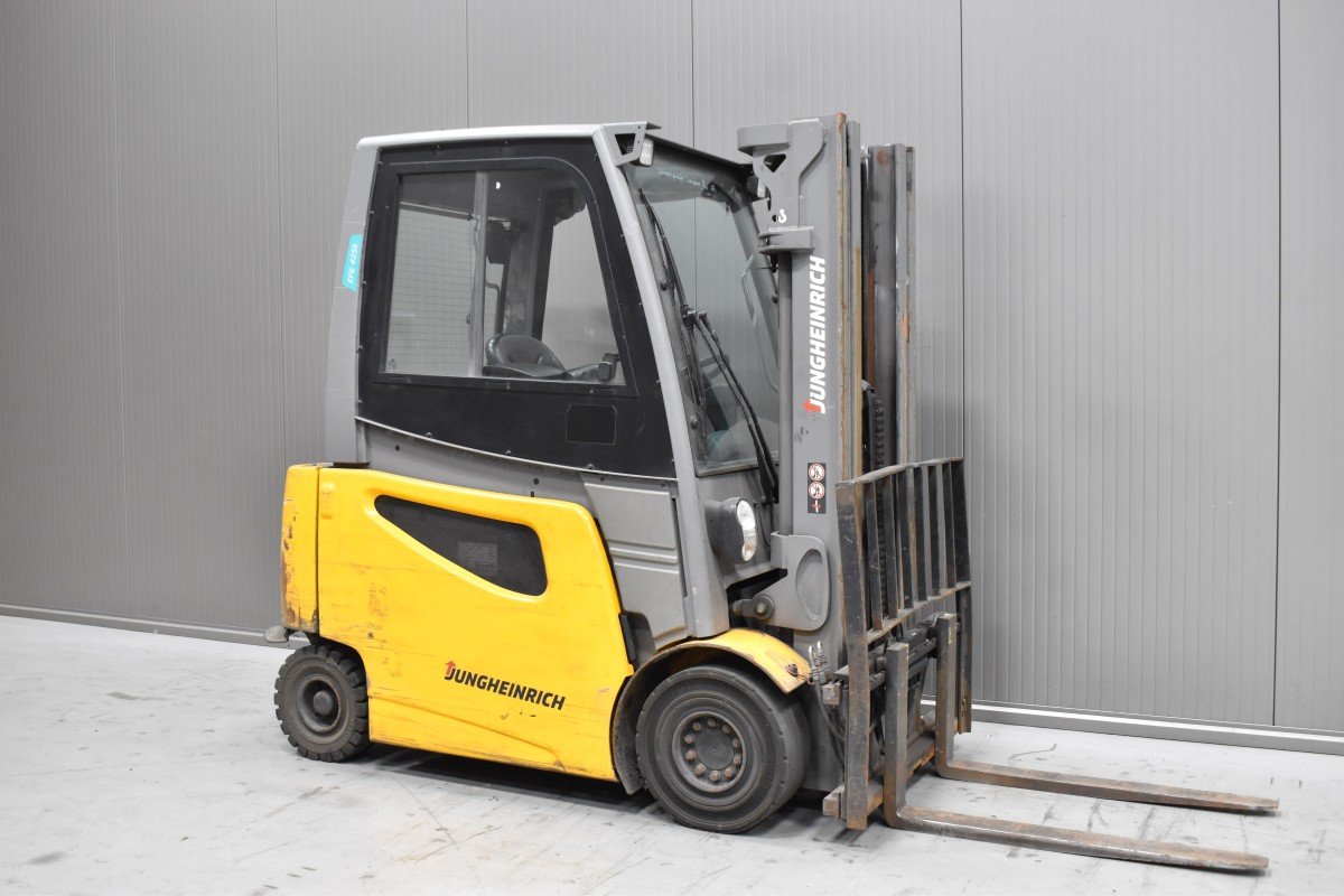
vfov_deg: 36.9
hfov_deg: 53.1
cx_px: 672
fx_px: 1344
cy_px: 448
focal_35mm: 36
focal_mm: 24
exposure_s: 1/25
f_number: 5
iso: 1600
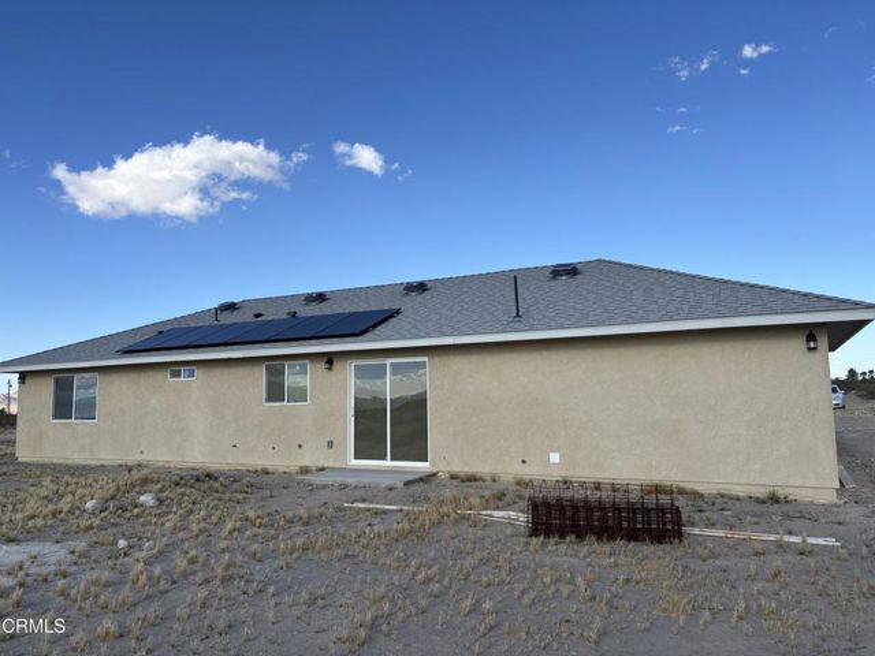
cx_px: 438
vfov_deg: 53.1
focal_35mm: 26
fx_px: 657
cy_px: 328
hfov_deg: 67.3
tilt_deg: +6.1
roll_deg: +0.6
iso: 50
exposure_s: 1/2857
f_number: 1.6
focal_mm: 5.96
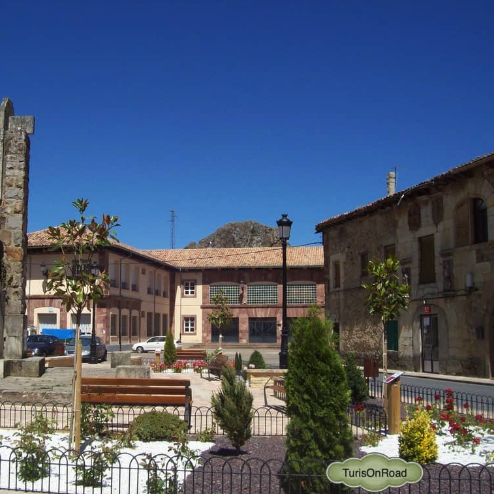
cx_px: 169
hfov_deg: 38.8
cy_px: 249
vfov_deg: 39.2
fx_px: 694
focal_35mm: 43
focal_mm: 6
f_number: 4.8
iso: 80
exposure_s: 1/696
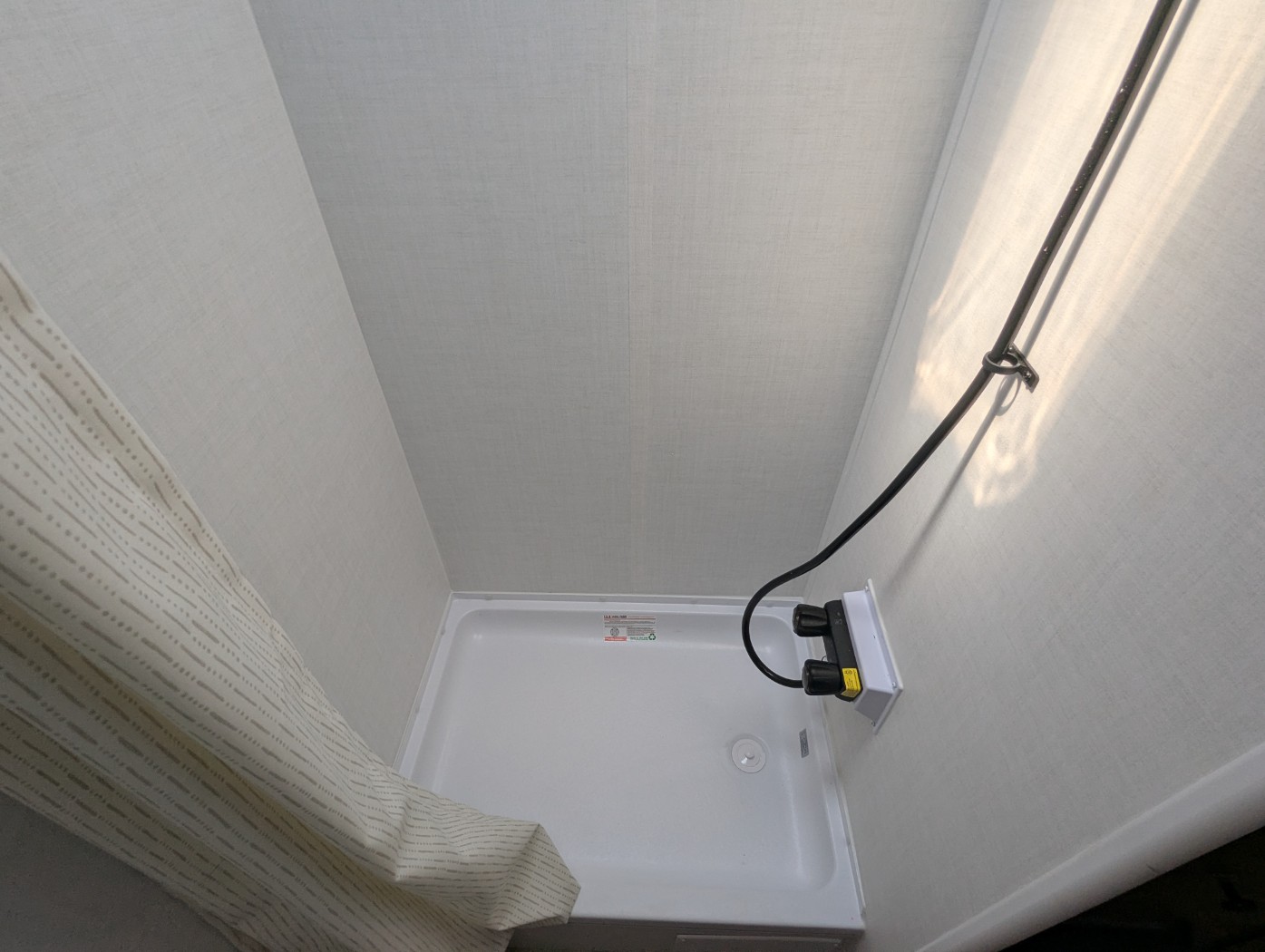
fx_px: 585
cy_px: 476
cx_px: 632
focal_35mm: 16
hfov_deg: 94.4
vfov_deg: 78.2
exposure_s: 1/720
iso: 48
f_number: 2.2
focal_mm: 2.35
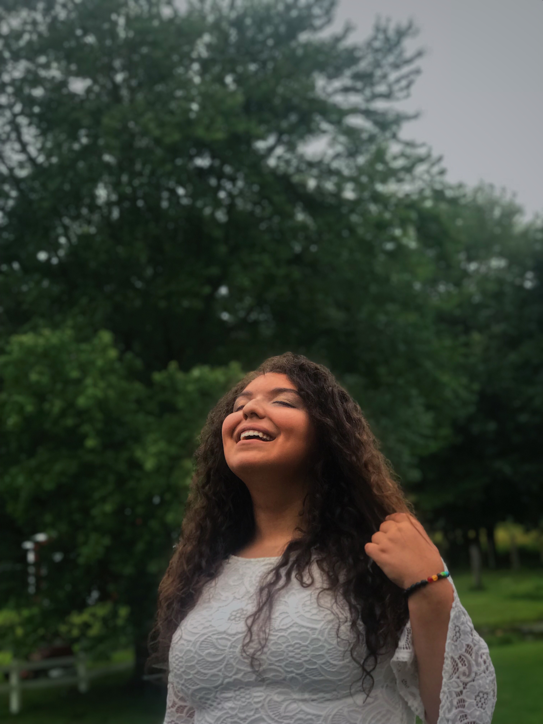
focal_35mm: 57
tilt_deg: +7.5
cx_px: 272
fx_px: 1192
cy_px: 362
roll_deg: +4.2
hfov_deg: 25.7
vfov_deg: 33.8
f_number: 2.8
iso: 32
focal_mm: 6.6
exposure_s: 1/60
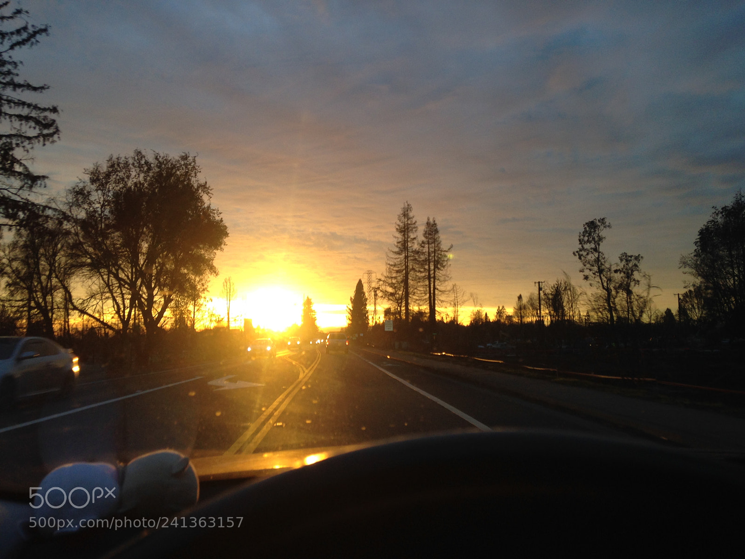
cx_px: 372
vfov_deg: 42.9
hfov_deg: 55.4
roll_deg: +0.4
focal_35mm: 33
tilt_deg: +4.9
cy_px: 280
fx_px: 710
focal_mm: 4.12
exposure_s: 1/120
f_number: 2.4
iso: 50
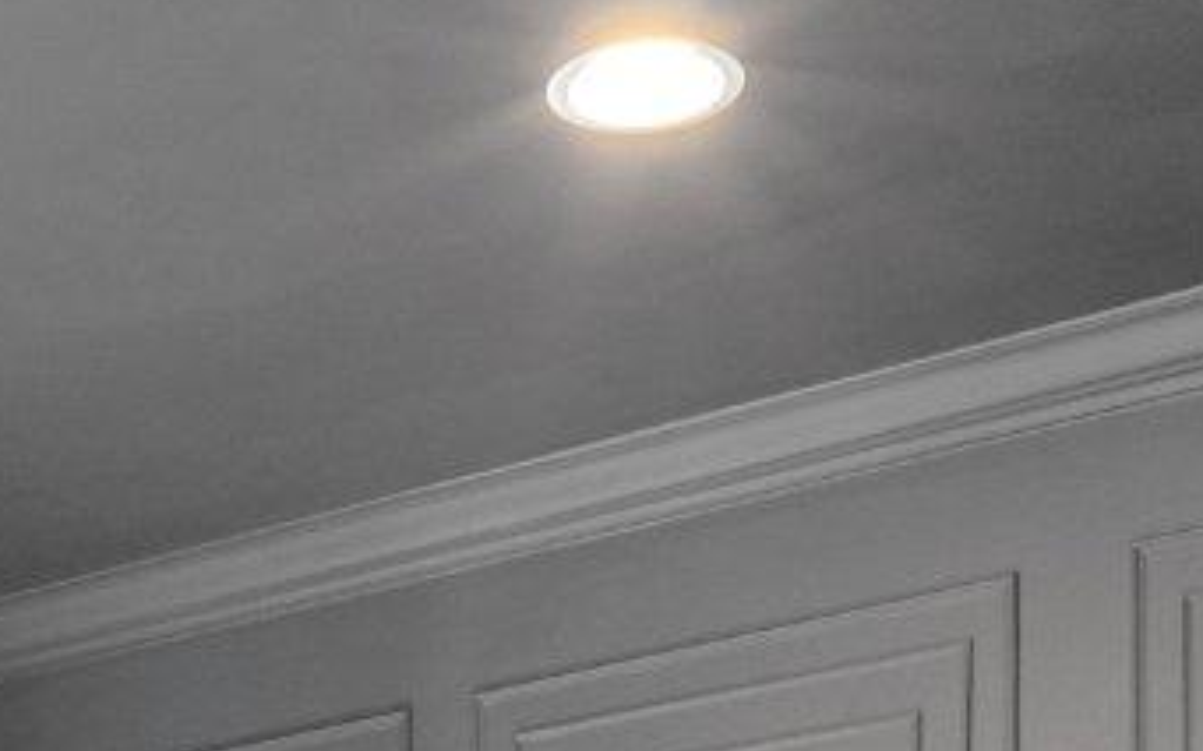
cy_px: 1648
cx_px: 88
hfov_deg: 20.7
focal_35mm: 98
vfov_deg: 11.6
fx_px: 3212
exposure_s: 1/8
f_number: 8
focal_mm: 16
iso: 640
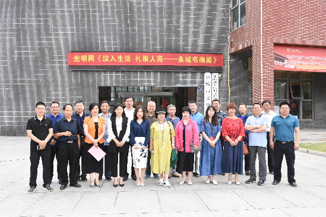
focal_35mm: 33
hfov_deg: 57.2
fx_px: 299
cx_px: 163
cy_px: 108
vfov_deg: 40.0
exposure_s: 1/500
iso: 1600
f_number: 11
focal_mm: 22
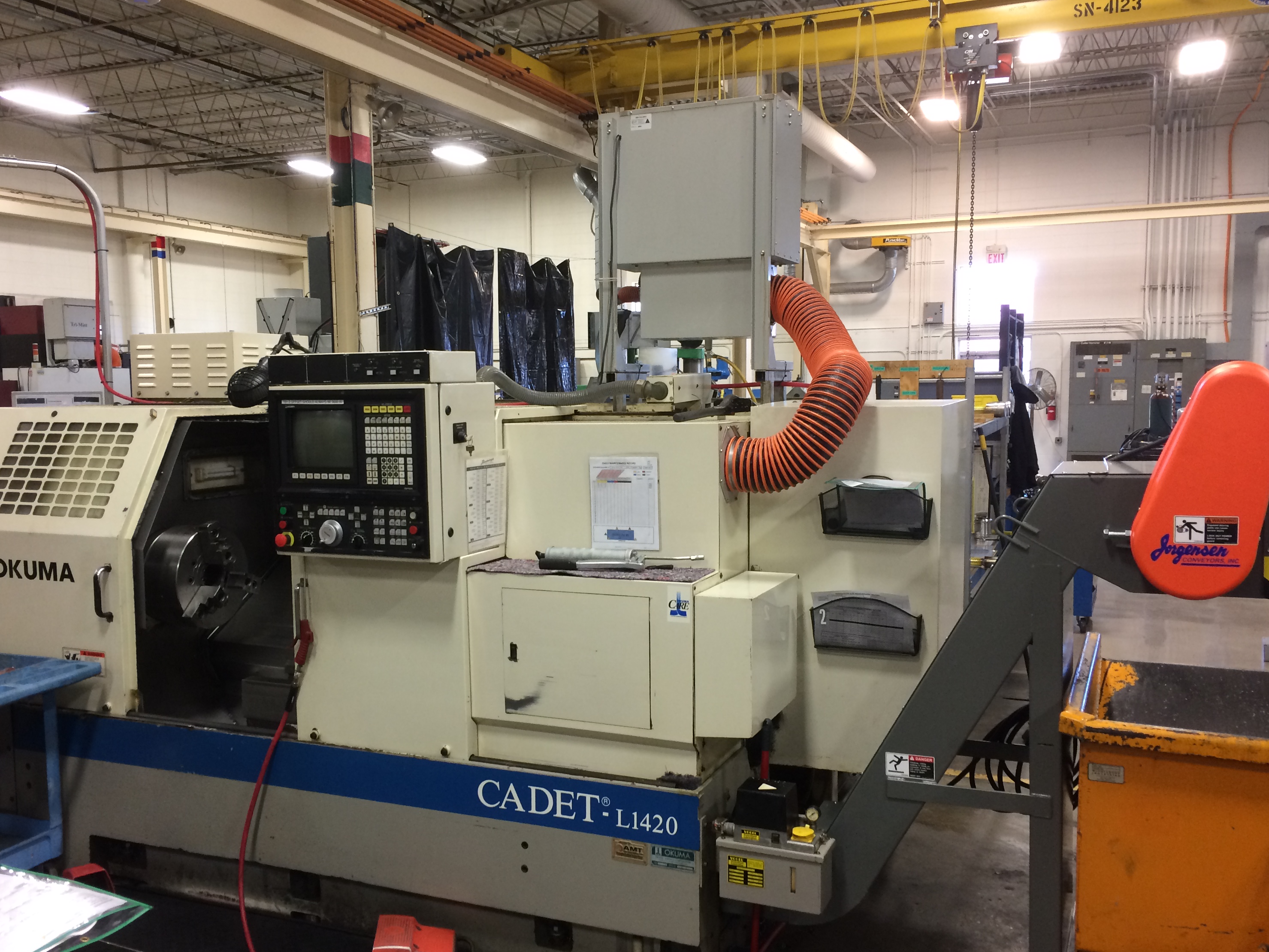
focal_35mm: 32
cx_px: 583
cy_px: 508
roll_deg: +0.9
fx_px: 1173
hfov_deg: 56.7
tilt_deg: -6.3
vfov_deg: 44.1
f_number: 2.2
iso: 125
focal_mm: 4.15
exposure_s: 1/30
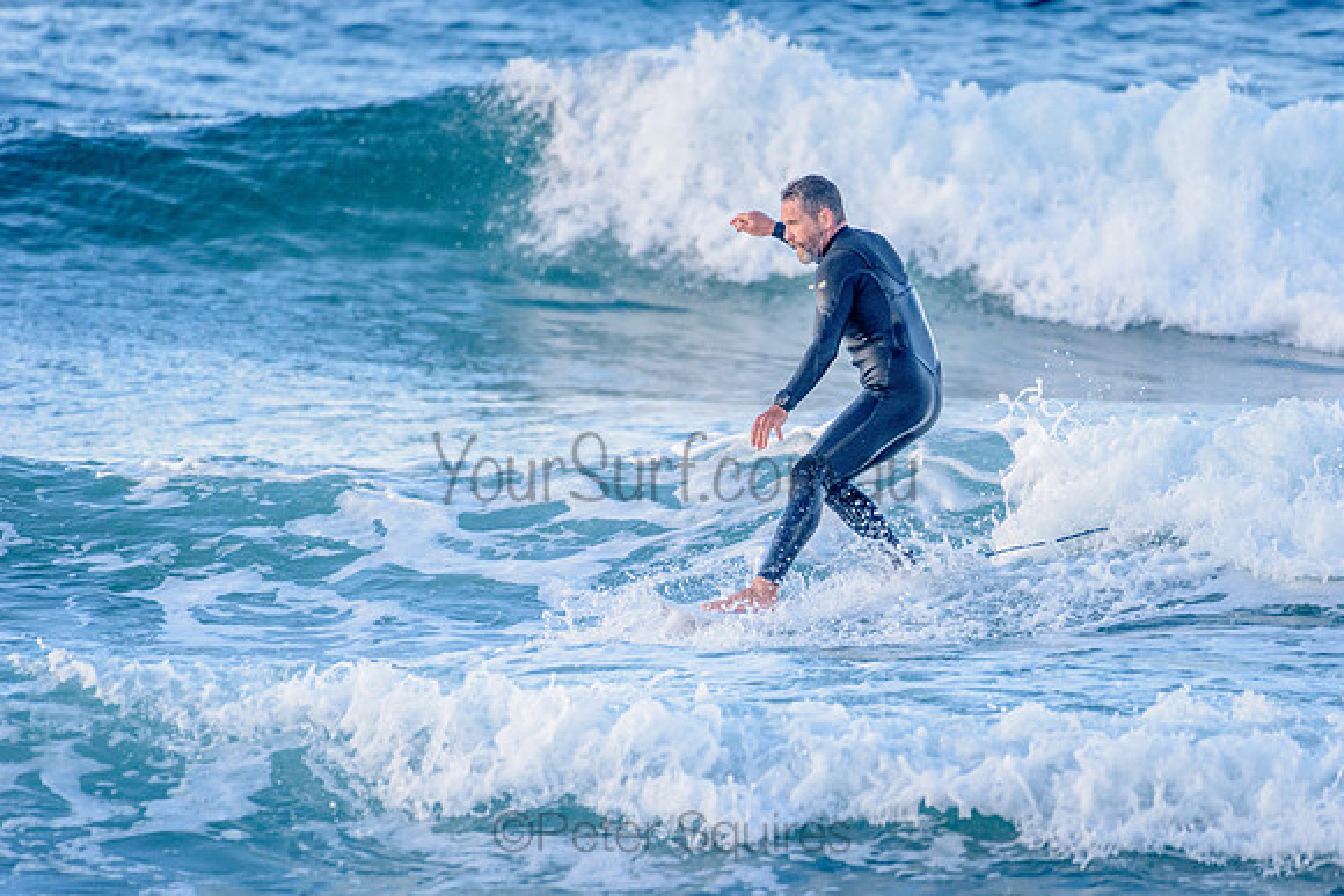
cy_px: 485
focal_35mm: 613
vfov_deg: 2.2
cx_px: 824
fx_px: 22888
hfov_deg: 3.4
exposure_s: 1/1250
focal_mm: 500
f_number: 5.6
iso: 400
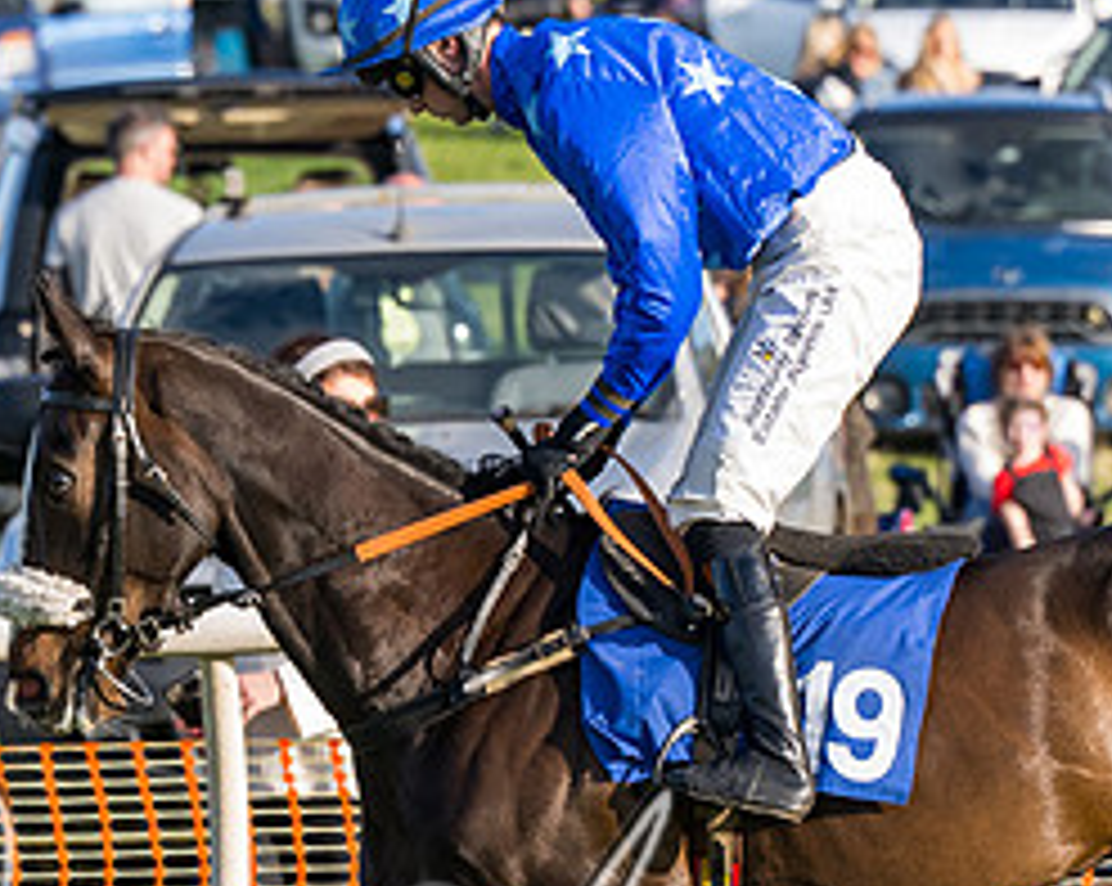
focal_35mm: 551
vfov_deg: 2.8
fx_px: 18112
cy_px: 747
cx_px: 673
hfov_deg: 3.5
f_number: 4
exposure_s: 1/1600
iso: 400
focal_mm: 125
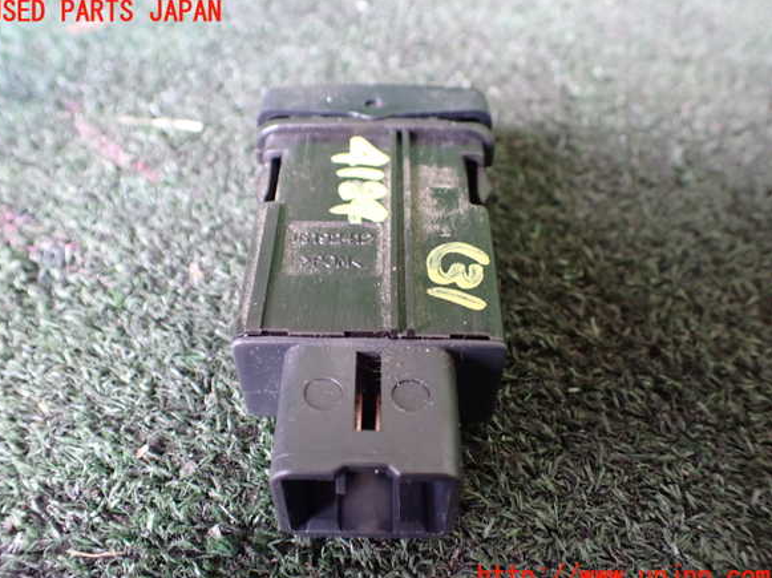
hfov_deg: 58.4
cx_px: 379
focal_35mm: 31
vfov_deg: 45.4
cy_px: 295
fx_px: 691
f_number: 2.3
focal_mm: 5.4
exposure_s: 1/40
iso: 800
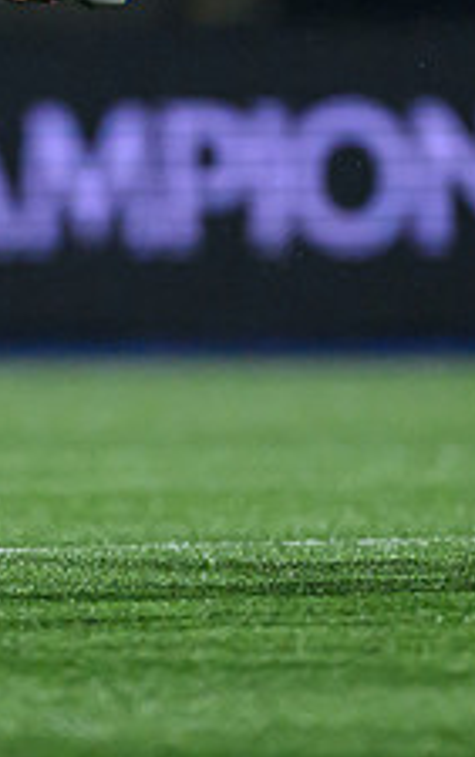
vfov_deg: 1.4
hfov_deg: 0.9
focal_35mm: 1515
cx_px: -112
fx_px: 31319
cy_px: 231
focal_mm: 400
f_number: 3.2
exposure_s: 1/2500
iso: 5000
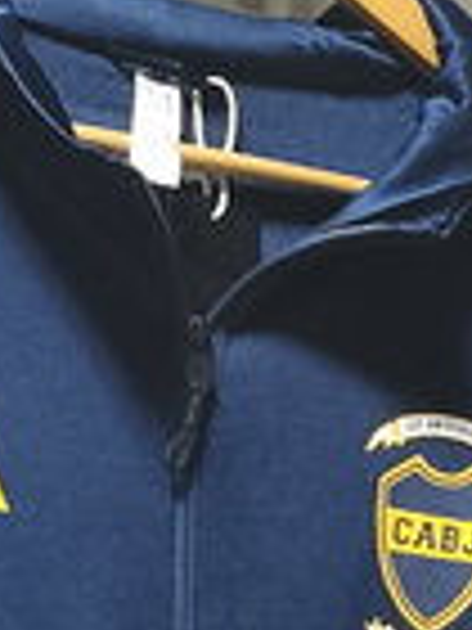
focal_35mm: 175
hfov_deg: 8.5
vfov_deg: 10.9
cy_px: 898
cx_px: 148
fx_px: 3182
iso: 1250
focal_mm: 6.14
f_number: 1.65
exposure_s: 1/50
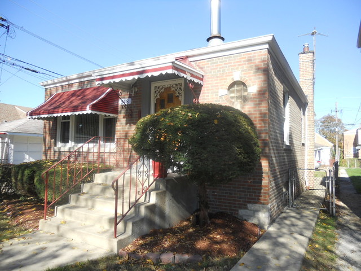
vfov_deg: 51.4
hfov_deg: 65.3
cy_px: 136
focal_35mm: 27
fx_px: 282
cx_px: 180
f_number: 3.2
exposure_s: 1/400
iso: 80
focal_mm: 4.9
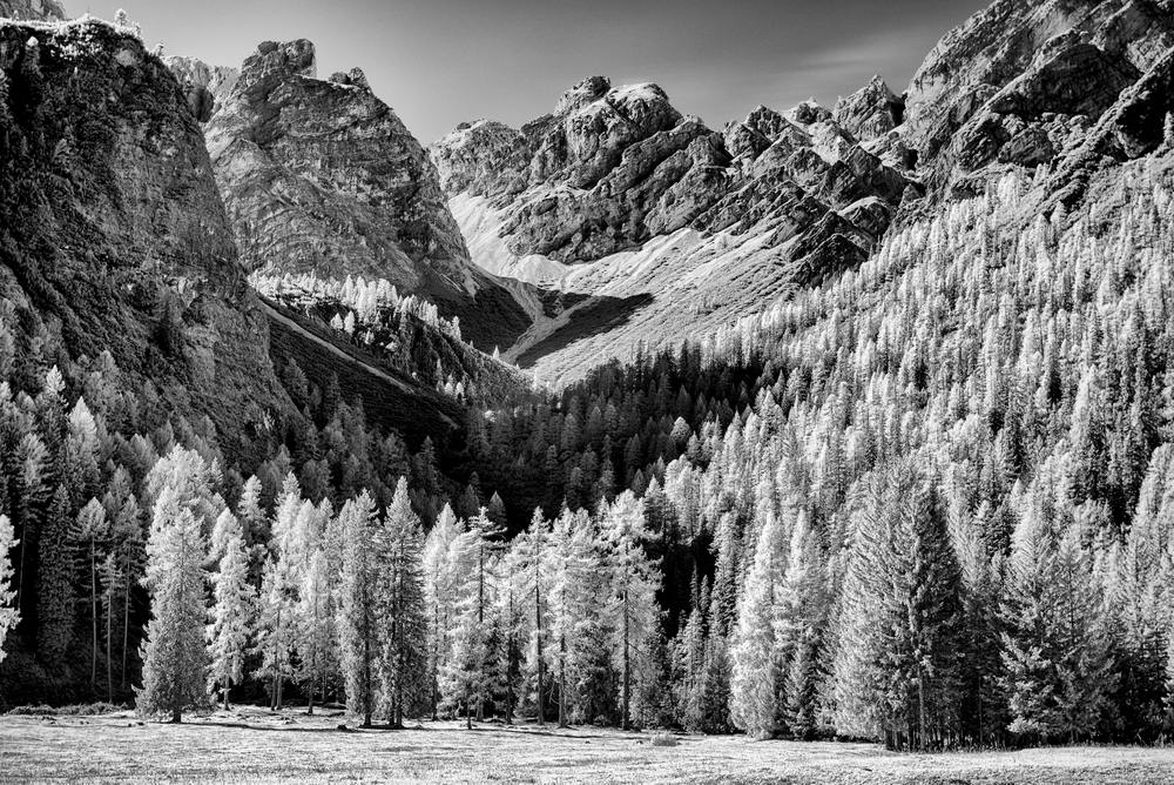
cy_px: 392
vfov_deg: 19.5
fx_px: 2284
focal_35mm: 70
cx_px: 587
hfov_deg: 28.8
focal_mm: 70
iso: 200
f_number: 5.6
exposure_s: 30
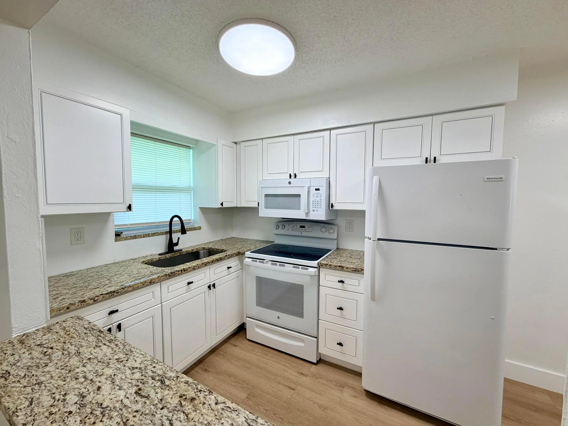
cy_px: 213
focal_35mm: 14
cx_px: 284
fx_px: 230
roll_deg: -0.1
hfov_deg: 102.1
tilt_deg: -3.7
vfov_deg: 85.7
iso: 80
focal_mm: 2.22
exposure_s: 1/120
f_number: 2.2
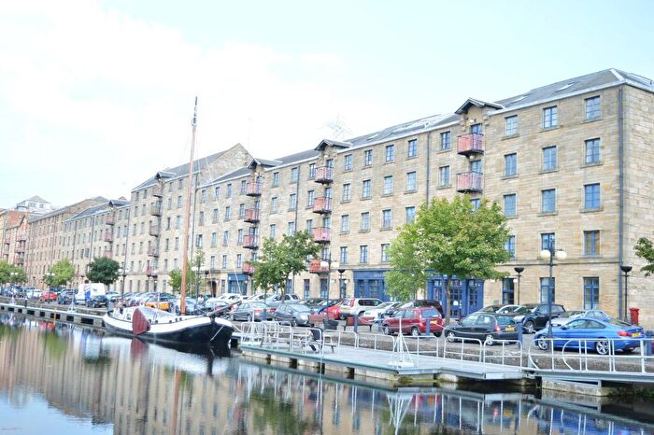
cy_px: 218
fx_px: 763
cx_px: 327
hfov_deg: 46.4
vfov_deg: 31.9
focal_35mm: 42
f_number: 4.2
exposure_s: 1/200
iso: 100
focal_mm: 28
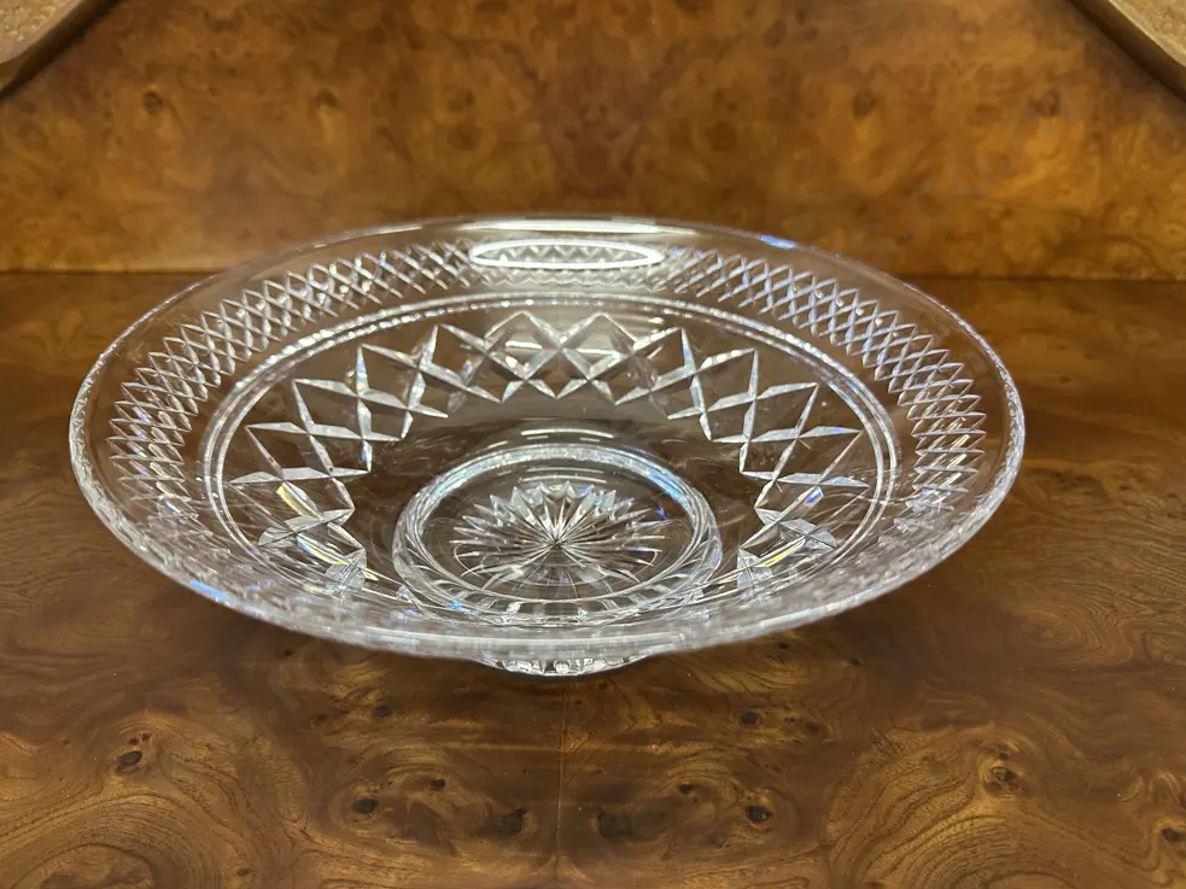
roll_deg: +0.3
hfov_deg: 69.4
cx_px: 585
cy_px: 462
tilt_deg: -30.9
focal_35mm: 25
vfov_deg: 54.9
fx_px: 856
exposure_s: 1/50
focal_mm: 6.86
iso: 250
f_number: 1.78
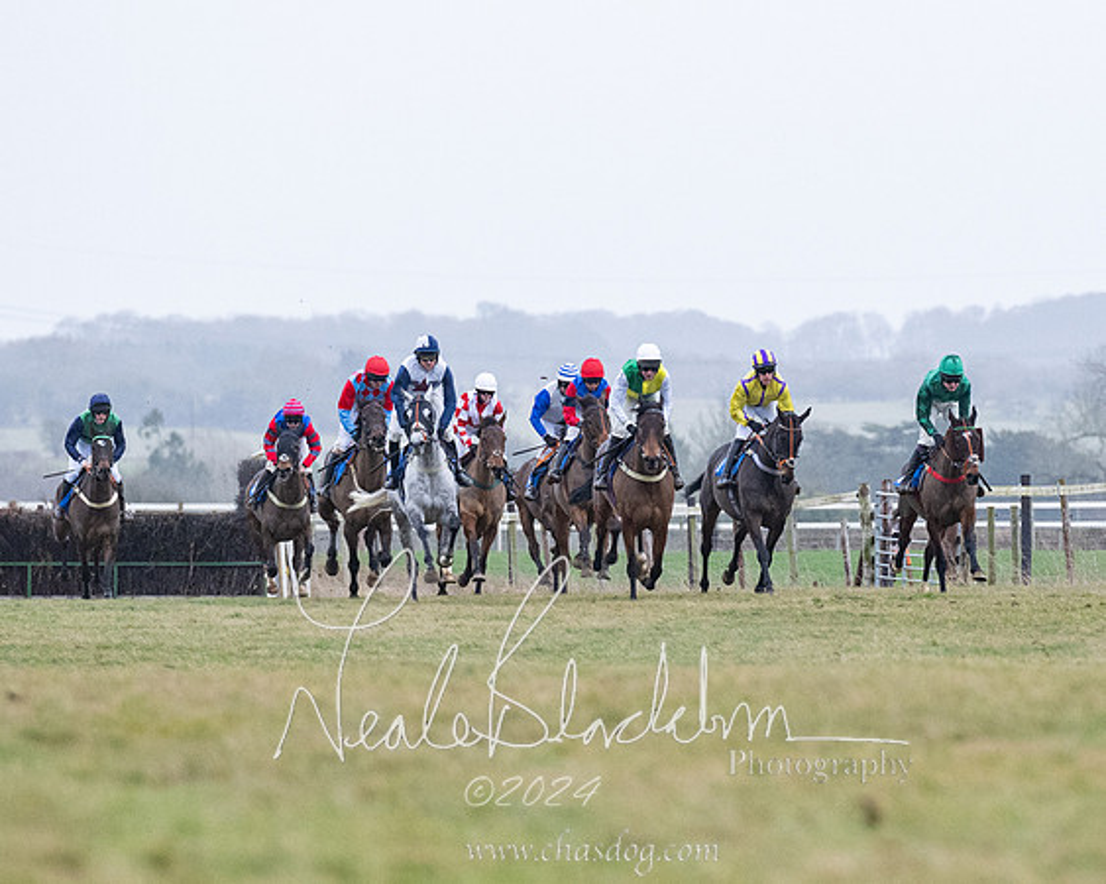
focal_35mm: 486
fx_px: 15898
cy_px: 620
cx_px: 845
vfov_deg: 3.2
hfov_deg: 4.0
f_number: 4
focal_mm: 200
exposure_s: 1/1000
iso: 1250
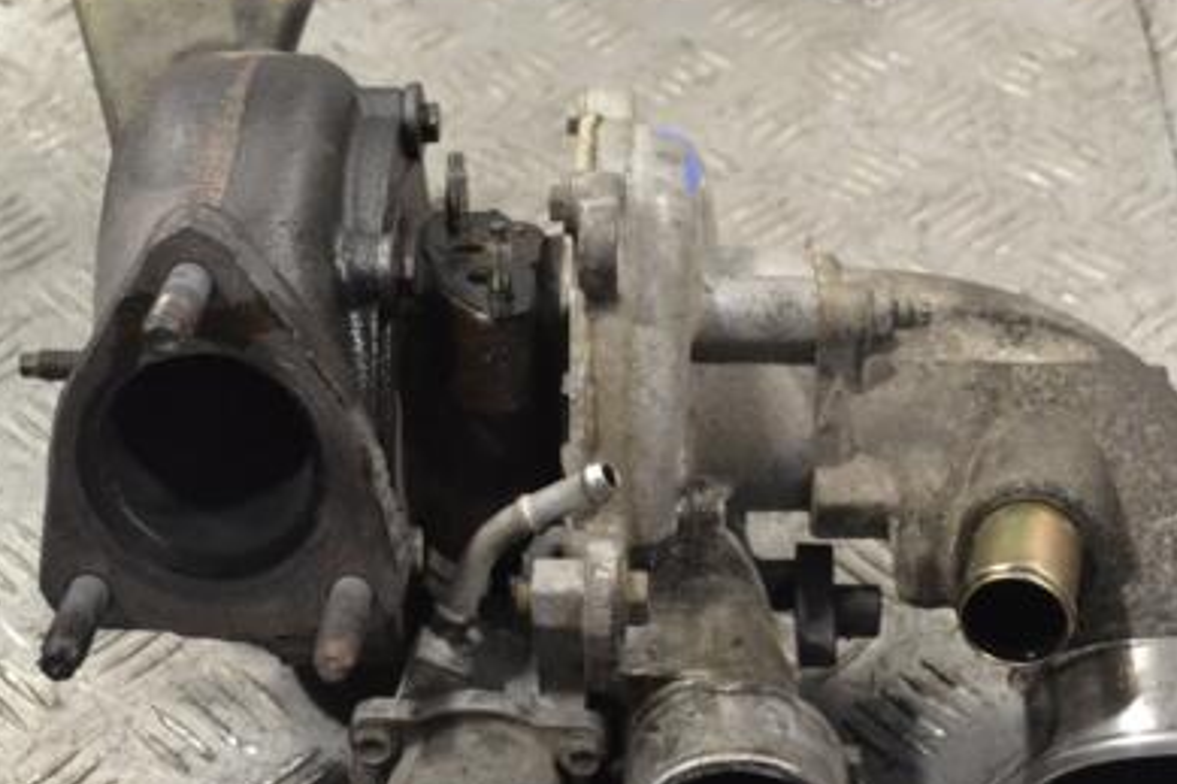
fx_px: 2418
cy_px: 512
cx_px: 644
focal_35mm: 74
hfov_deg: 27.3
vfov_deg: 18.4
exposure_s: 1/200
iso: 3200
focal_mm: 32
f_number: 7.1
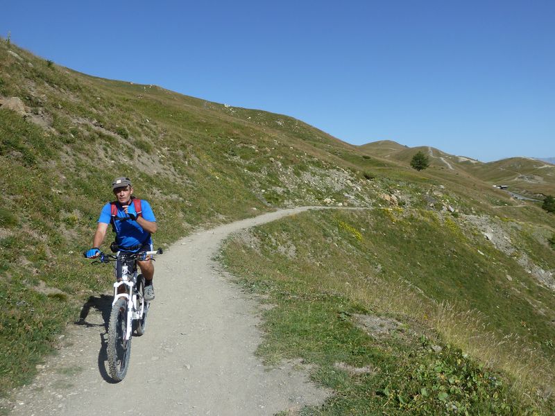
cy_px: 208
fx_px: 401
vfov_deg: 54.9
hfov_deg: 69.4
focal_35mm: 25
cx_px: 278
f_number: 5
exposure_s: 1/400
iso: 80
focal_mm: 4.1
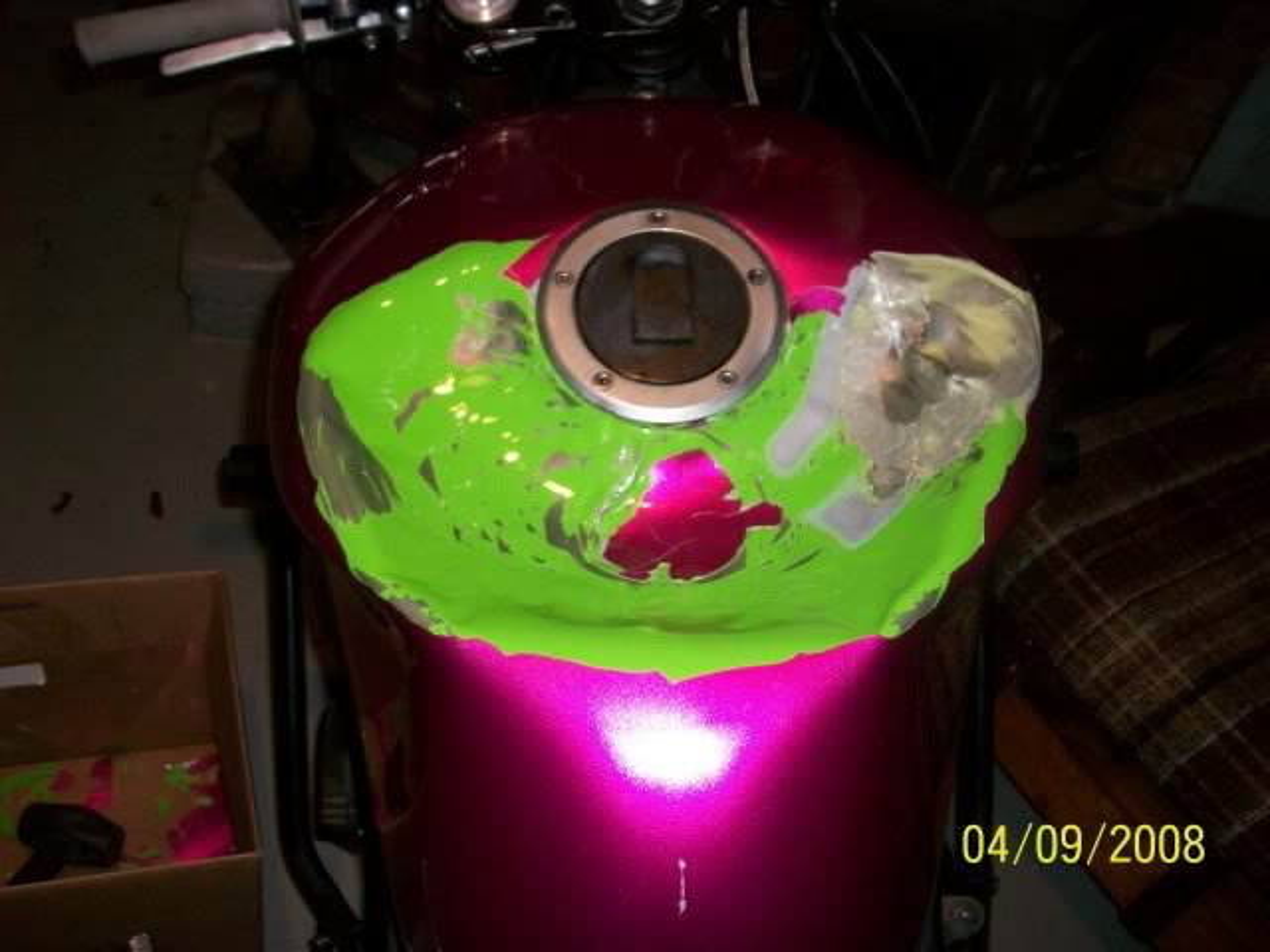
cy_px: 476
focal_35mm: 32
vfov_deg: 44.2
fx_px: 1174
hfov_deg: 56.8
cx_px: 635
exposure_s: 1/30
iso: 160
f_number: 2.9
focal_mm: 5.7
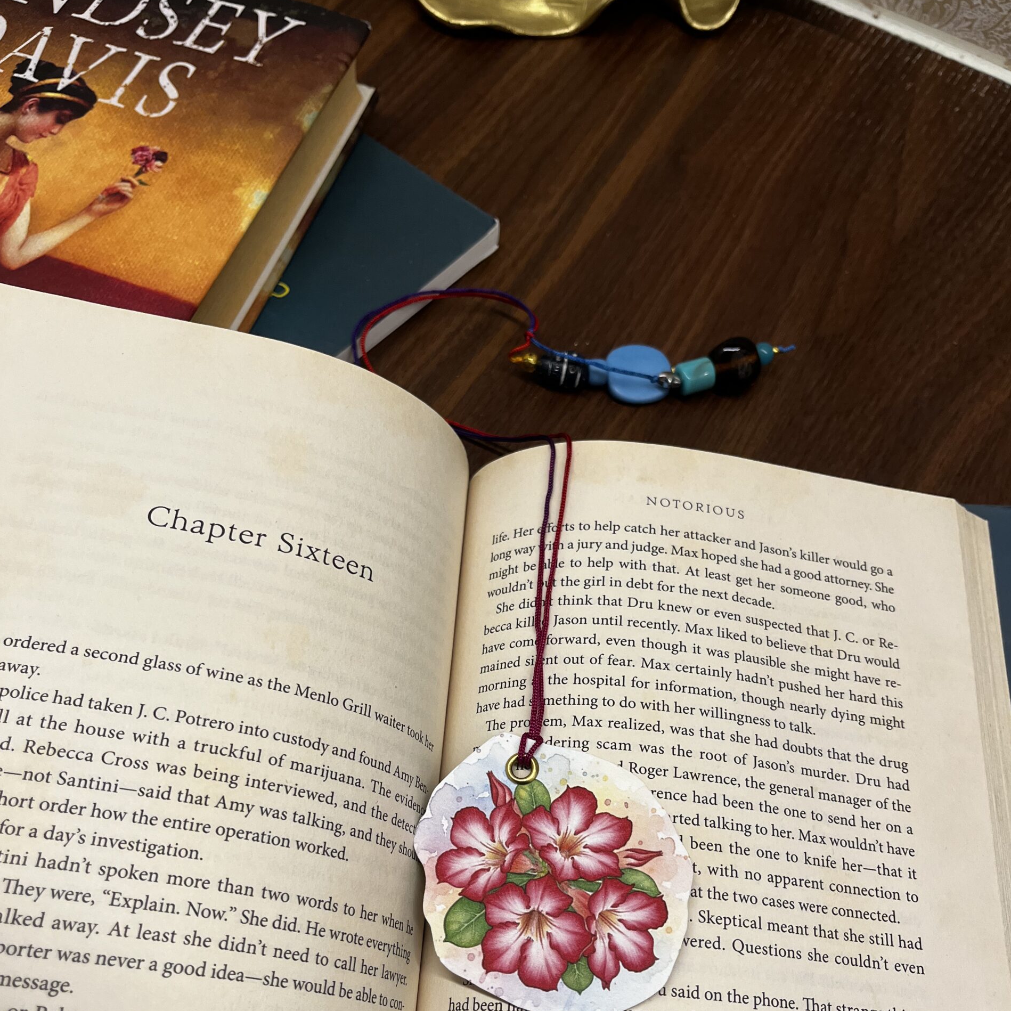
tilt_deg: -65.6
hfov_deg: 52.5
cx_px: 508
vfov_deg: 51.7
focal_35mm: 31
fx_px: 1024
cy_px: 659
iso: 125
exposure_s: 1/100
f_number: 1.6
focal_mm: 5.1
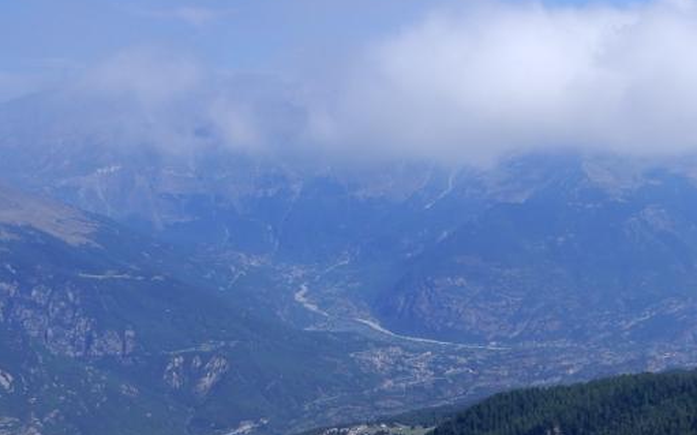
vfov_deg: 25.3
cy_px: 265
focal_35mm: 51
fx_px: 968
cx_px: 522
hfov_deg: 38.6
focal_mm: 4.3
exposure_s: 1/1250
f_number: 3.4
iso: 80
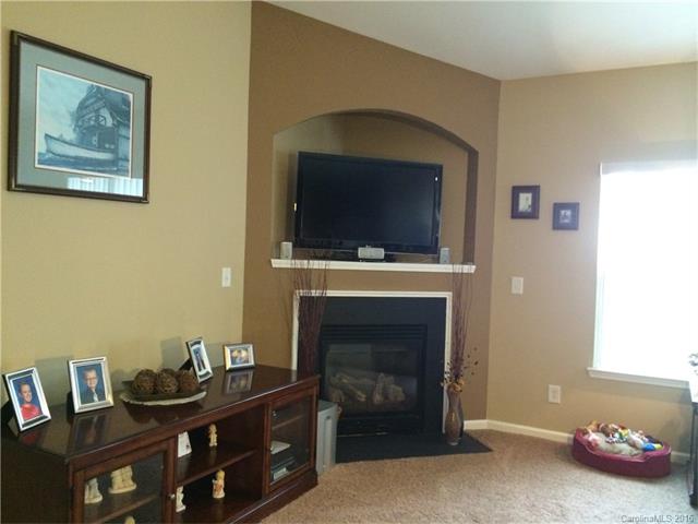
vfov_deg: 46.8
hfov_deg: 60.0
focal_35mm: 30
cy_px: 262
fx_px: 605
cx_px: 349
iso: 320
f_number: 2.2
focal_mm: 4.12
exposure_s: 1/30
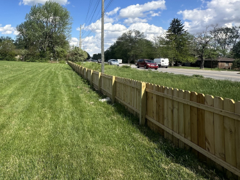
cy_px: 55
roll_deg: -2.6
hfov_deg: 63.5
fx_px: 173
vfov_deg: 53.3
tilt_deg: +1.6
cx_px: 48
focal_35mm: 25
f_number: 2.2
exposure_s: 1/2132
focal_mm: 2.22
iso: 50
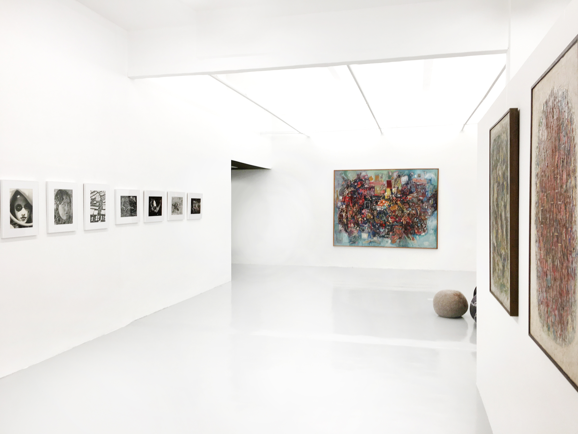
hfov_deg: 61.7
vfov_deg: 48.2
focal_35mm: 29
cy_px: 217
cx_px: 289
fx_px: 484
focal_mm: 4.15
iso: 25
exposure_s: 1/60
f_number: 2.2
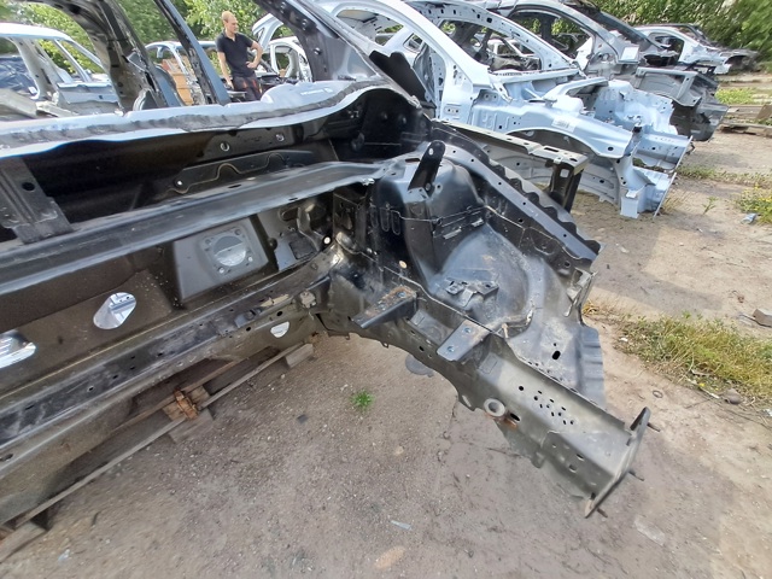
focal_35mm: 13
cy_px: 290
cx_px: 386
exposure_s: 1/450
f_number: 2.2
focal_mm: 1.13
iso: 50
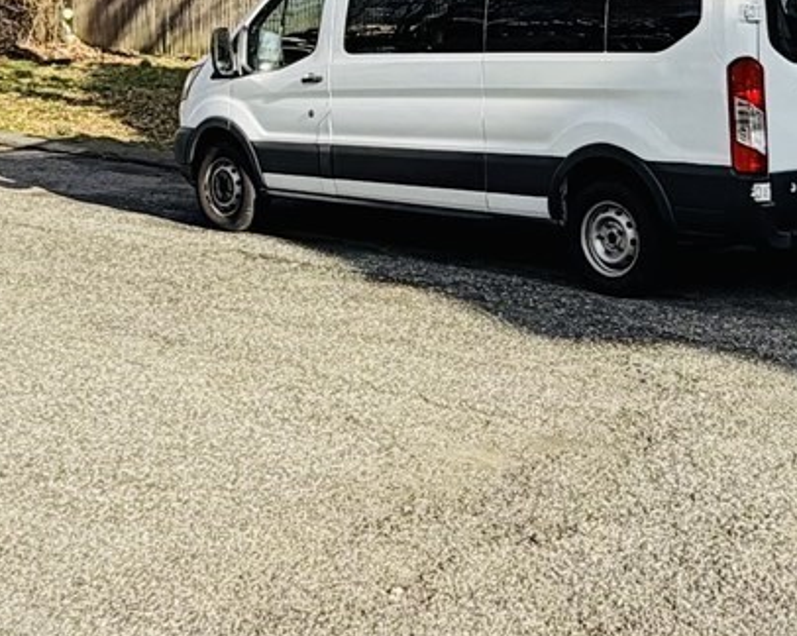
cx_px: 457
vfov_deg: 20.8
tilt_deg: -0.6
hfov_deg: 27.5
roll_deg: -1.2
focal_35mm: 69
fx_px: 1626
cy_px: -108
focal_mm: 2.22
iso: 25
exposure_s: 1/770
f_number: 2.2
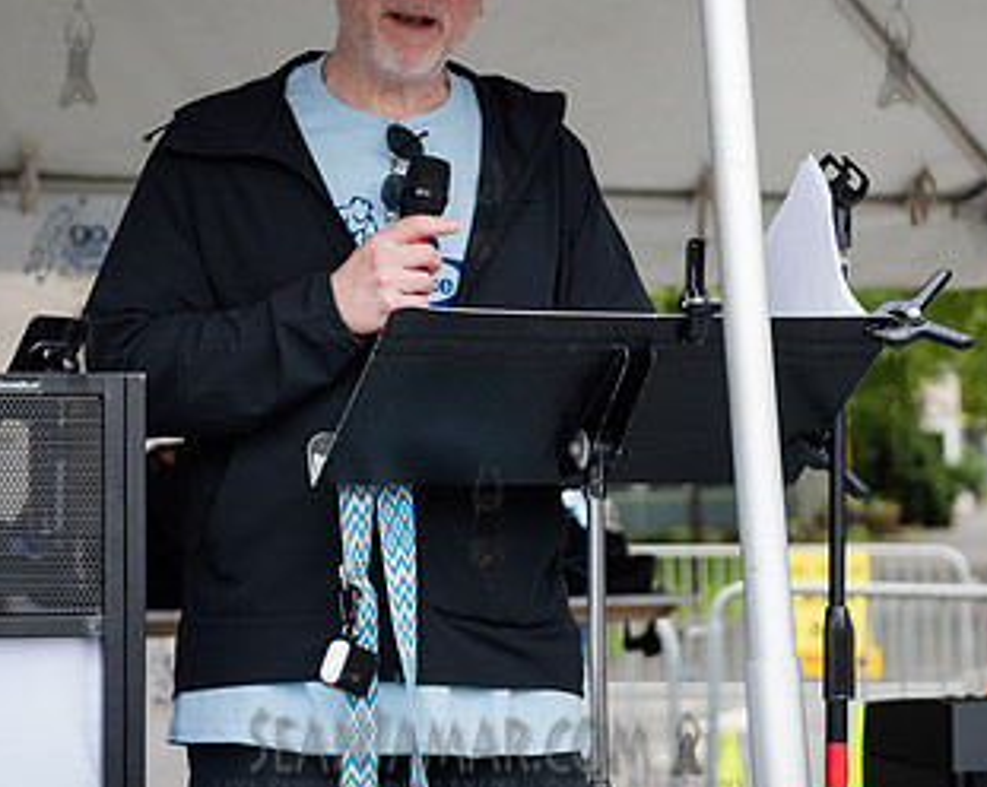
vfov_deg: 12.5
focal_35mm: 123
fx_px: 3588
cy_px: 206
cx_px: 453
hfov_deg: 15.7
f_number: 4
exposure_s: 1/400
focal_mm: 66
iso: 400
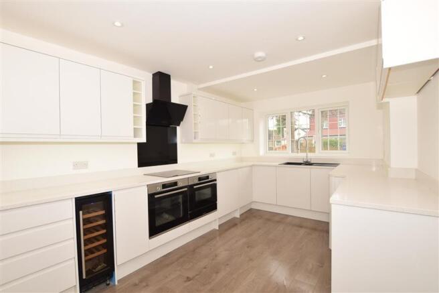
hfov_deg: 100.4
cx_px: 220
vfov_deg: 77.3
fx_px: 183
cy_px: 146
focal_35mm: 15
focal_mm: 10
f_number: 8
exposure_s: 1/25
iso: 200
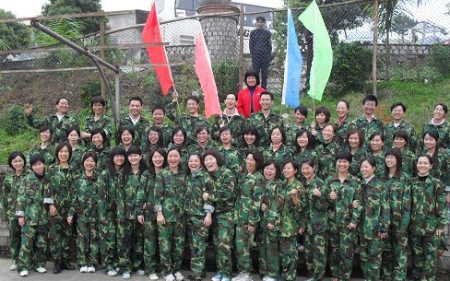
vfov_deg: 33.6
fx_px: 466
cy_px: 152
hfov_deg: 51.5
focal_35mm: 38
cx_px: 227
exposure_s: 1/45
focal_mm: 6.3
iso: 100
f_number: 3.2
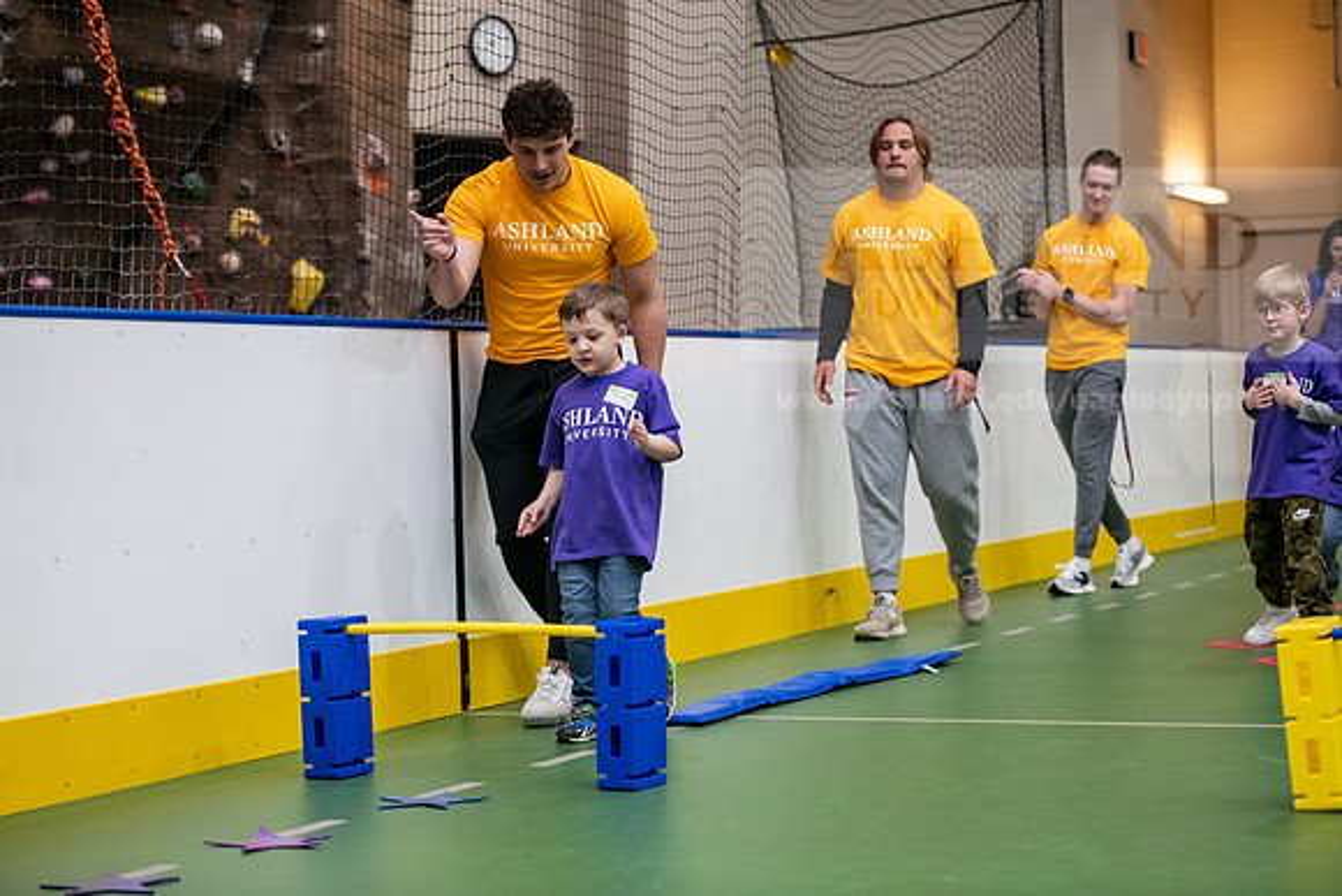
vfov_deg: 17.1
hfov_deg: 25.4
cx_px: 671
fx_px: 2983
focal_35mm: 80
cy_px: 448
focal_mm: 80
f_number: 3.2
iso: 3200
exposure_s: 1/200
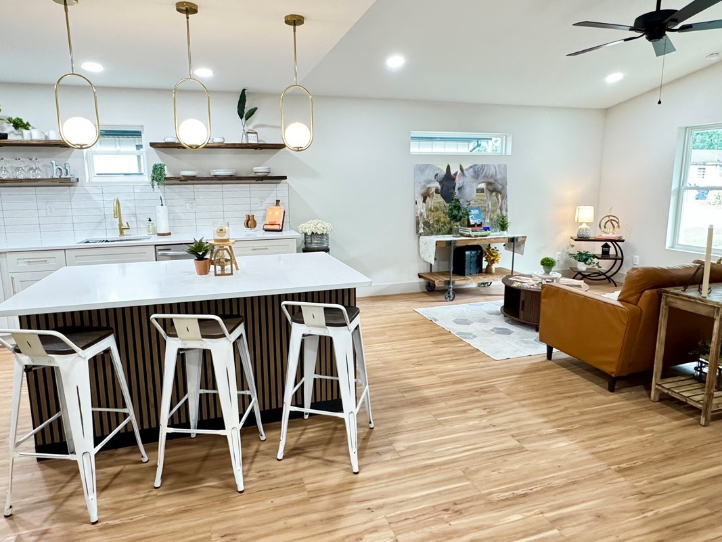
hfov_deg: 78.9
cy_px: 251
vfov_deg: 63.4
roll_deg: +0.5
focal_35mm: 21
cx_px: 335
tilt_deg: -8.9
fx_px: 438
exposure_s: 1/60
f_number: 2.2
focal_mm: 2.22
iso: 500
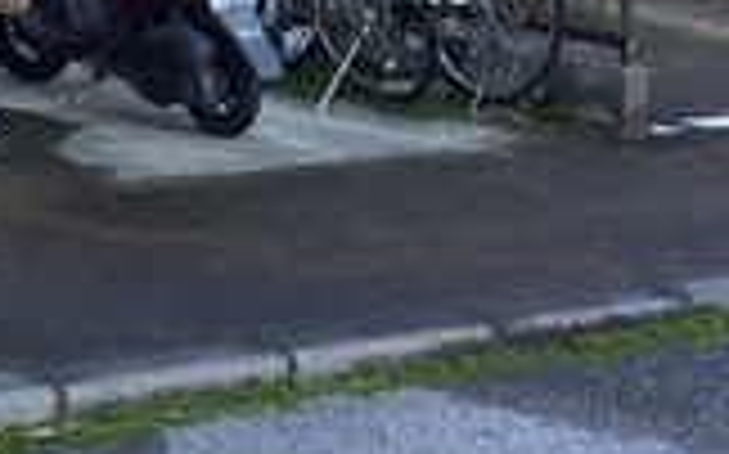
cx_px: -45
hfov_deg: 17.7
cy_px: -180
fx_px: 2263
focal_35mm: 114
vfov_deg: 11.1
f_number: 2.2
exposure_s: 1/120
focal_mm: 4.15
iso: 32
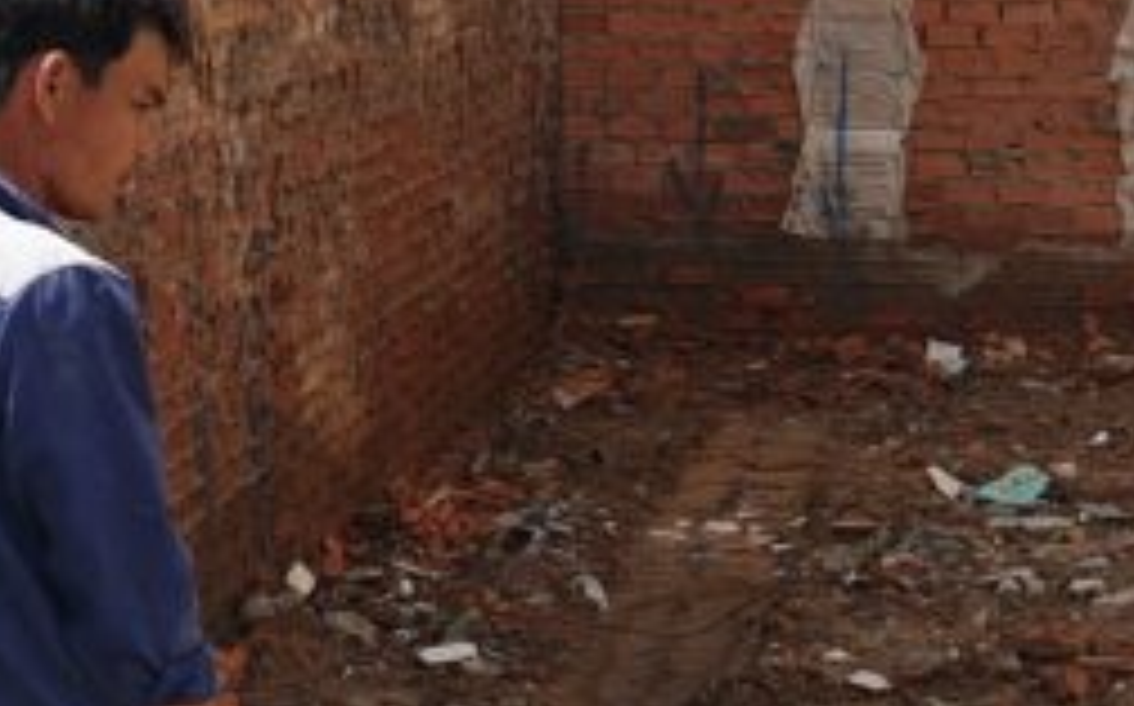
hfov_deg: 18.3
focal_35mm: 112
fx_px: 3458
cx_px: 1066
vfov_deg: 11.6
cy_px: 67
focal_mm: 4.3
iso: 50
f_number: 2.4
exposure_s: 1/1276
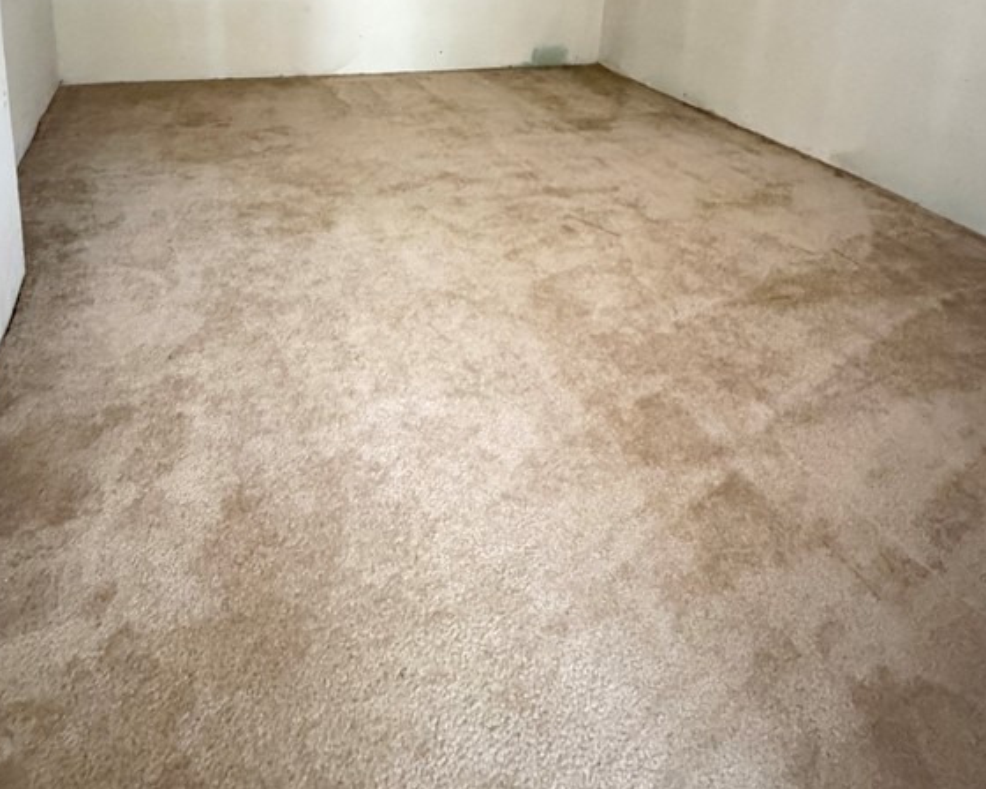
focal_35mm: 25
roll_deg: -4.3
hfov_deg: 68.1
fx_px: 730
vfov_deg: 50.9
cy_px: 93
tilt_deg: -16.0
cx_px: 486
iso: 1250
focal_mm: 2.22
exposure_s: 1/60
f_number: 2.2
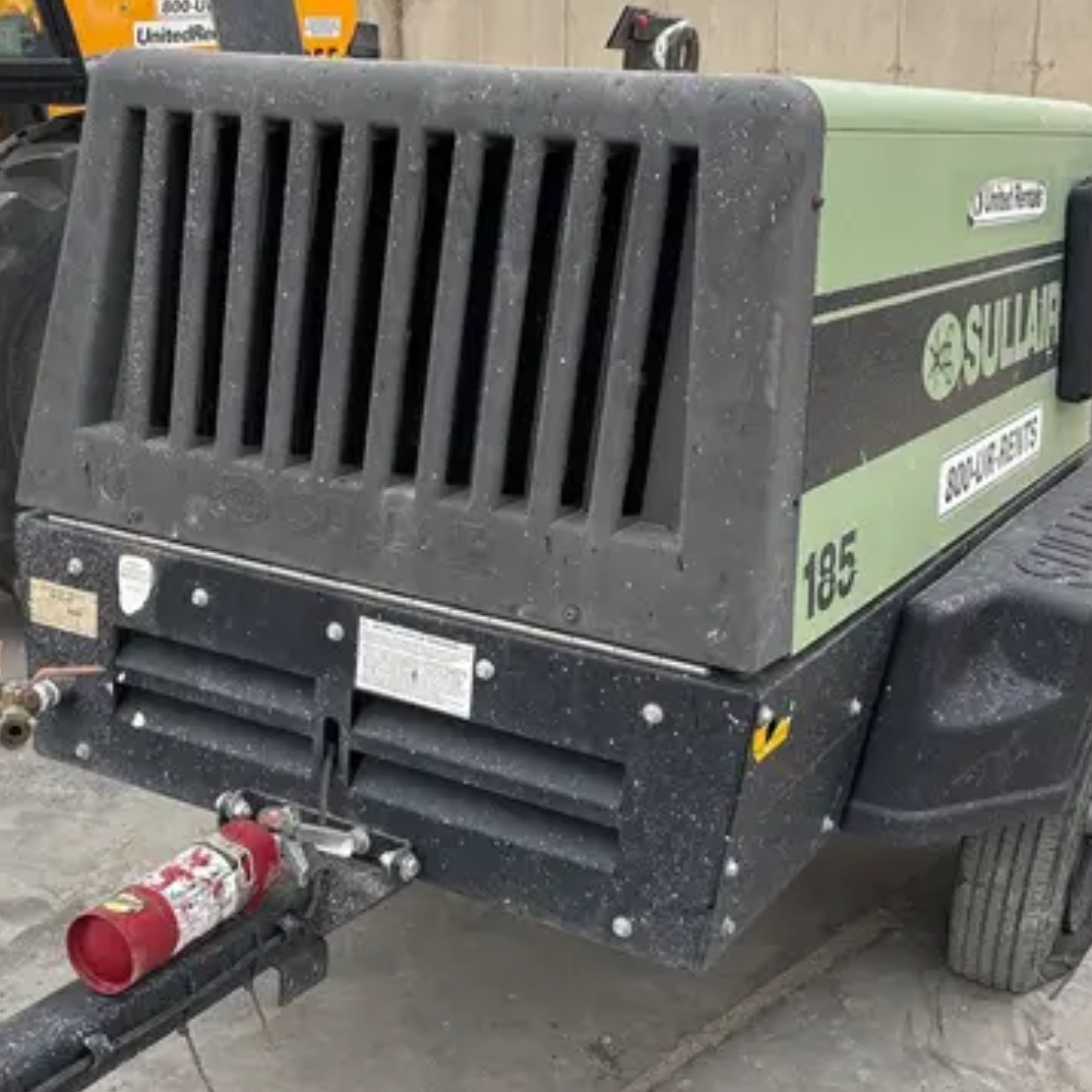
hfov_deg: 35.8
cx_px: 400
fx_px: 1677
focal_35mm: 47
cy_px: 575
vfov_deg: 36.1
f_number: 1.6
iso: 50
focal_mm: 5.96
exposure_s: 1/945
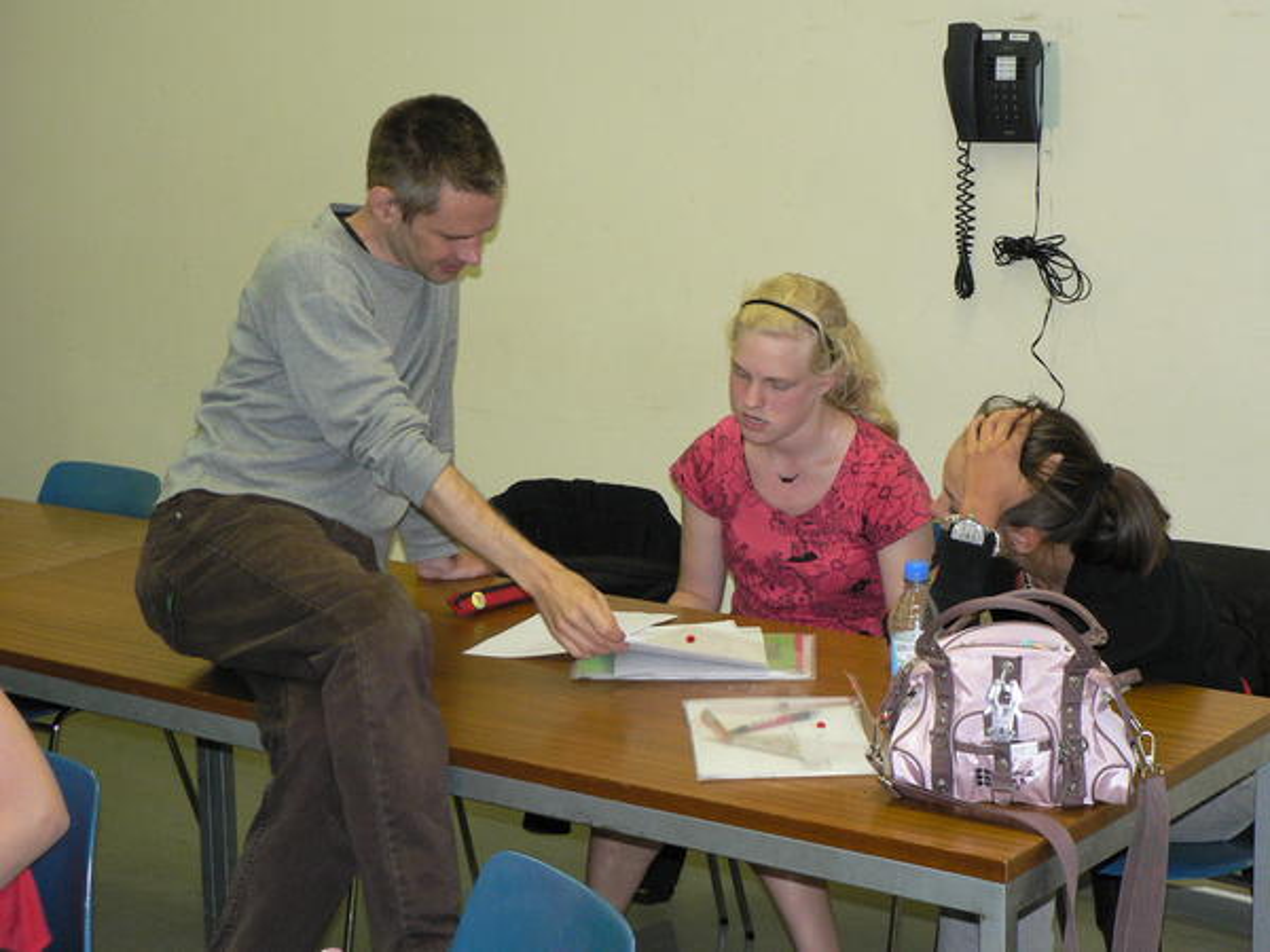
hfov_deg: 29.0
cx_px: 635
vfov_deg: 21.9
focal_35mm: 67
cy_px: 476
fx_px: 2458
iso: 300
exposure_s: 1/60
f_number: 3.2
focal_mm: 11.2
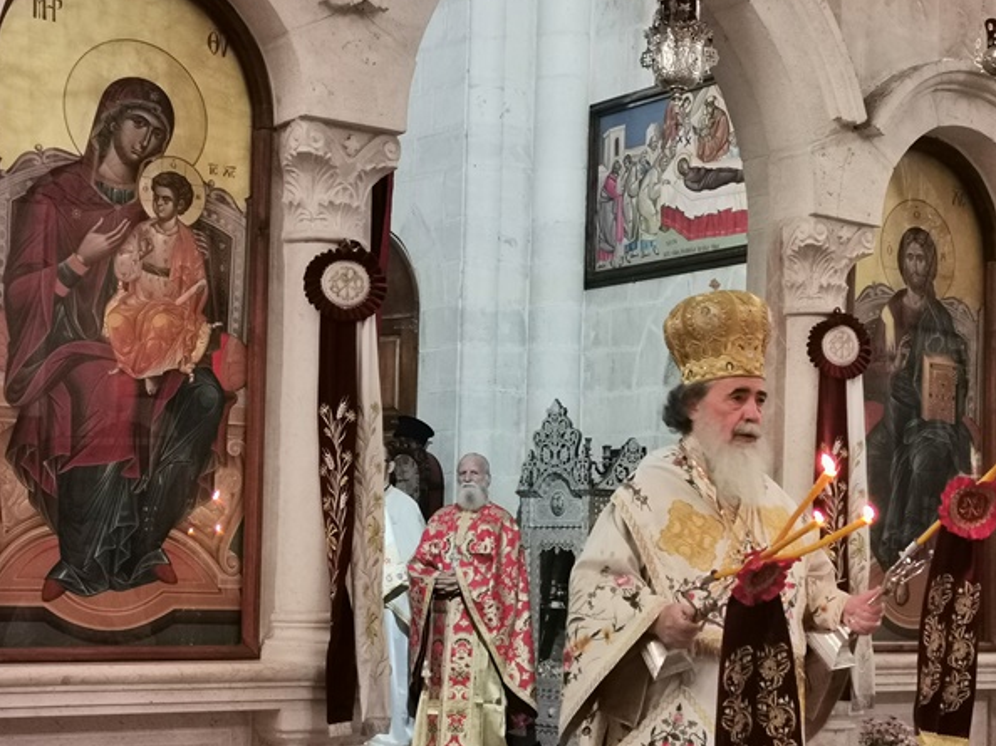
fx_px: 1783
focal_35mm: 62
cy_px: 478
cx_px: 580
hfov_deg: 31.1
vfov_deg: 23.6
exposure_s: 1/60
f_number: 1.6
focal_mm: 5.56
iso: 320
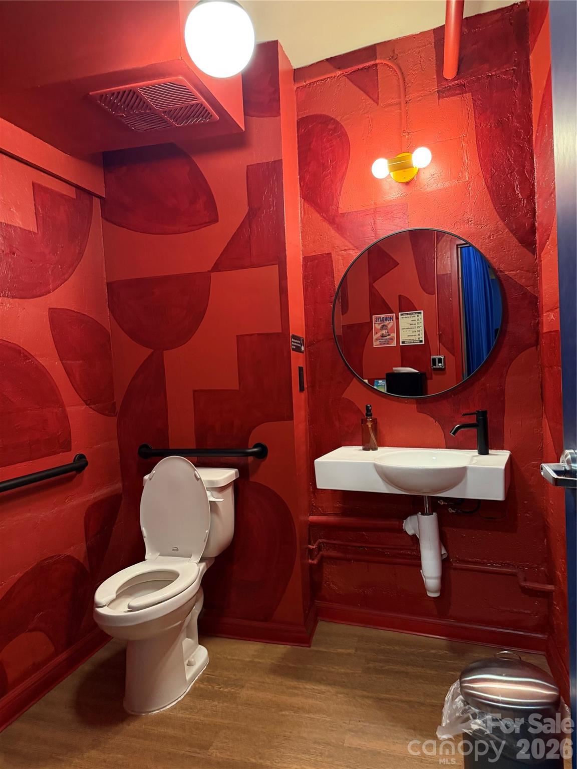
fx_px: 533
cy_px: 384
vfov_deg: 71.6
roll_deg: +1.1
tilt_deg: -2.6
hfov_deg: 56.8
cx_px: 288
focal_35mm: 24
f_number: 1.78
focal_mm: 6.76
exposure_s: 1/40
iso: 640
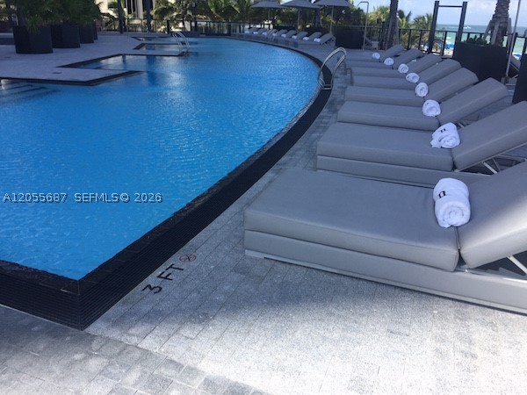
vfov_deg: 48.2
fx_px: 442
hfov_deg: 61.7
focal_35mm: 29
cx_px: 264
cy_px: 198
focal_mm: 4.15
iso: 32
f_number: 2.2
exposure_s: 1/1647
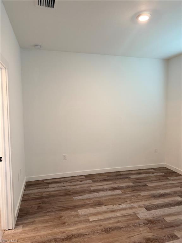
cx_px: 91
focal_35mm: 24
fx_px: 168
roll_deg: -1.1
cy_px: 122
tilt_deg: -1.4
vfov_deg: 71.6
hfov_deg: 56.8
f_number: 1.78
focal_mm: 6.76
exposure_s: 1/60
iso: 125
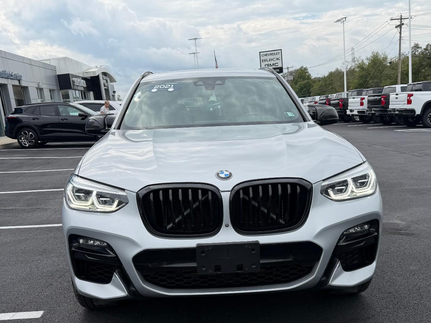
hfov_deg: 50.1
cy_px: 210
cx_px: 218
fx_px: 461
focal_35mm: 37
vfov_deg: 38.3
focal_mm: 6.76
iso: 80
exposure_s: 1/4405
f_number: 1.78
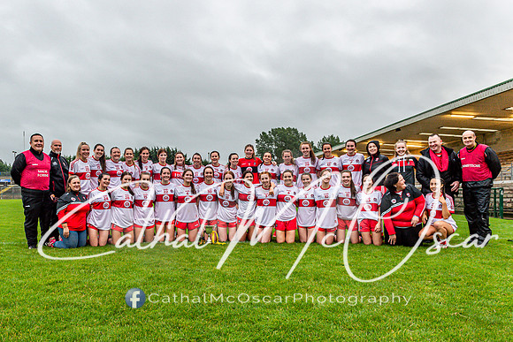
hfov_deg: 63.6
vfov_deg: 45.1
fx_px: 410
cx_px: 213
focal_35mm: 29
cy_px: 200
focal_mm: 24
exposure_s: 1/100
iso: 1000
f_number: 4
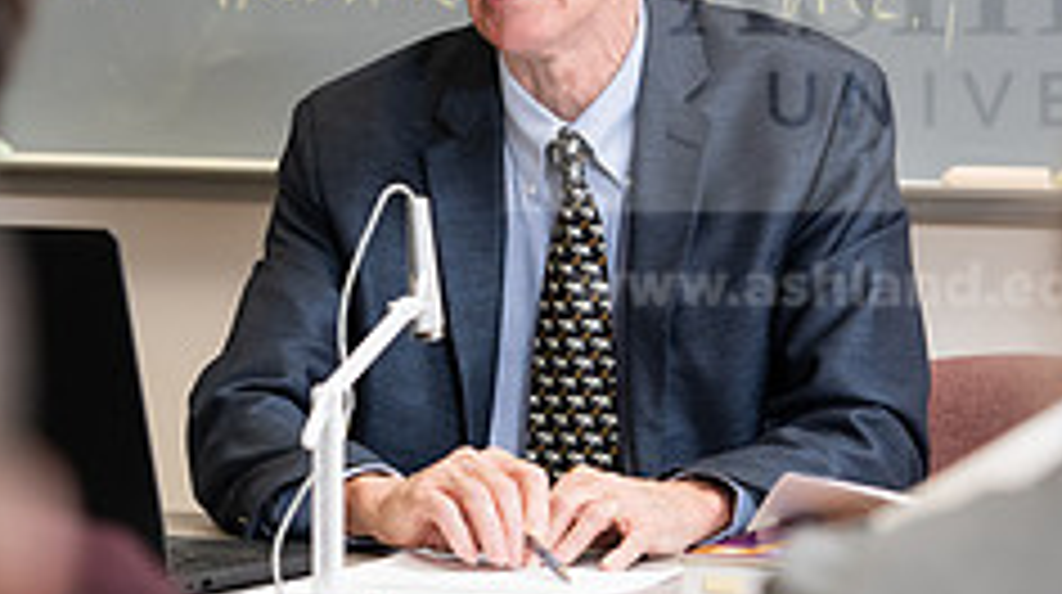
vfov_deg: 4.2
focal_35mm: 289
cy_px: 380
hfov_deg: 7.5
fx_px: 8127
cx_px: 369
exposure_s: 1/200
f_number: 3.5
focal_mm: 112
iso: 640
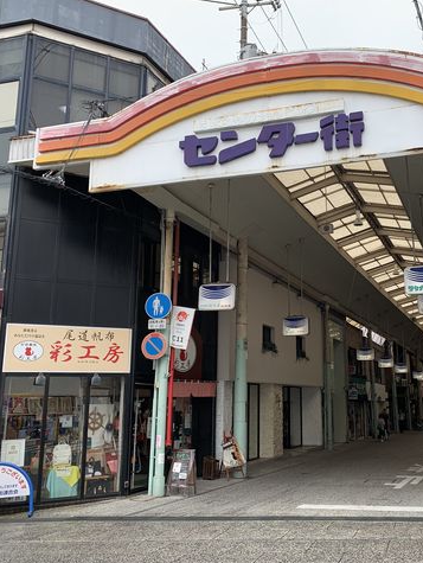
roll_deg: +0.6
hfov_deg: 39.7
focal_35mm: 35
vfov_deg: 52.6
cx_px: 315
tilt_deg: +12.4
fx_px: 569
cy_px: 283
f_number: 1.8
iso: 25
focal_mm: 4.25
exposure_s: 1/302
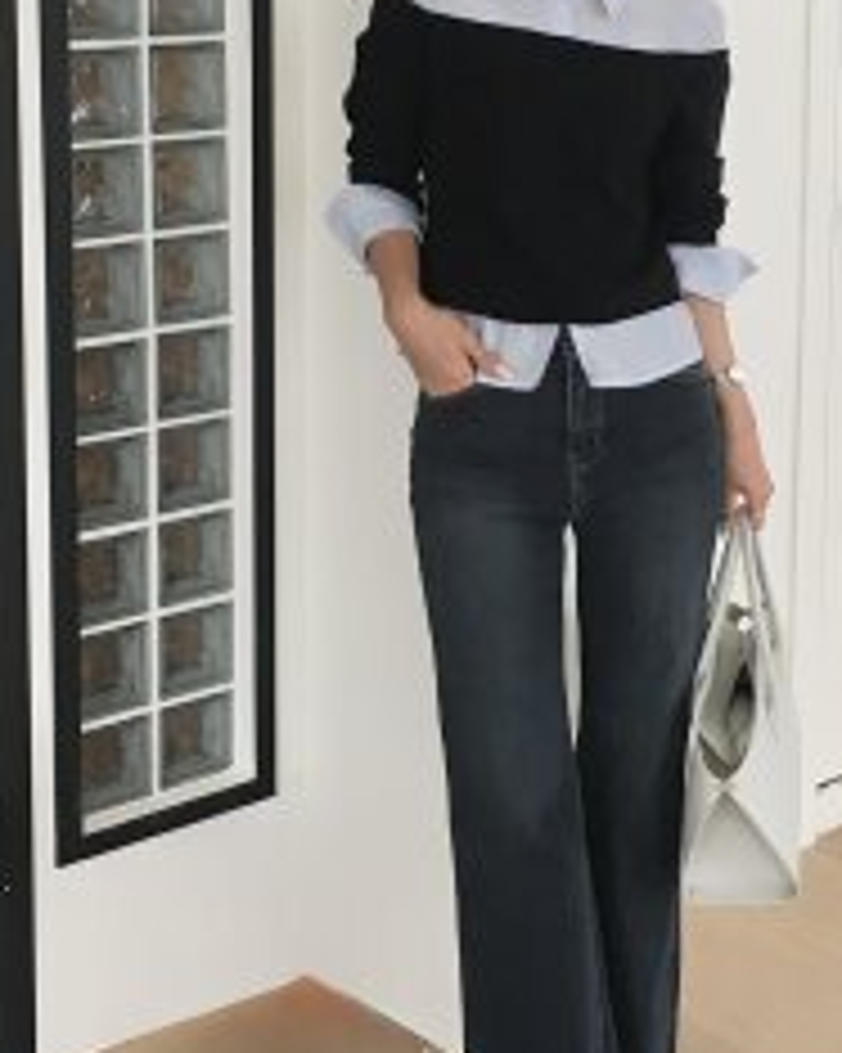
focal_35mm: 58
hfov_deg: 26.0
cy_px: 320
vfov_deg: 32.1
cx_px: 576
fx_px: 1808
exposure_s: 1/30
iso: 50
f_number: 2.2
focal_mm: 4.15
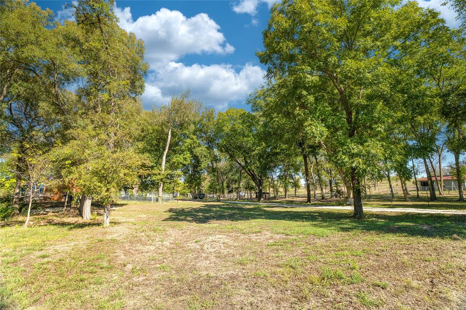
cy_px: 155
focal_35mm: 16
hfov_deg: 96.8
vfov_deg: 73.7
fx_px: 207
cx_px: 233
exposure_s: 1/40
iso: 125
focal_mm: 16
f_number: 10
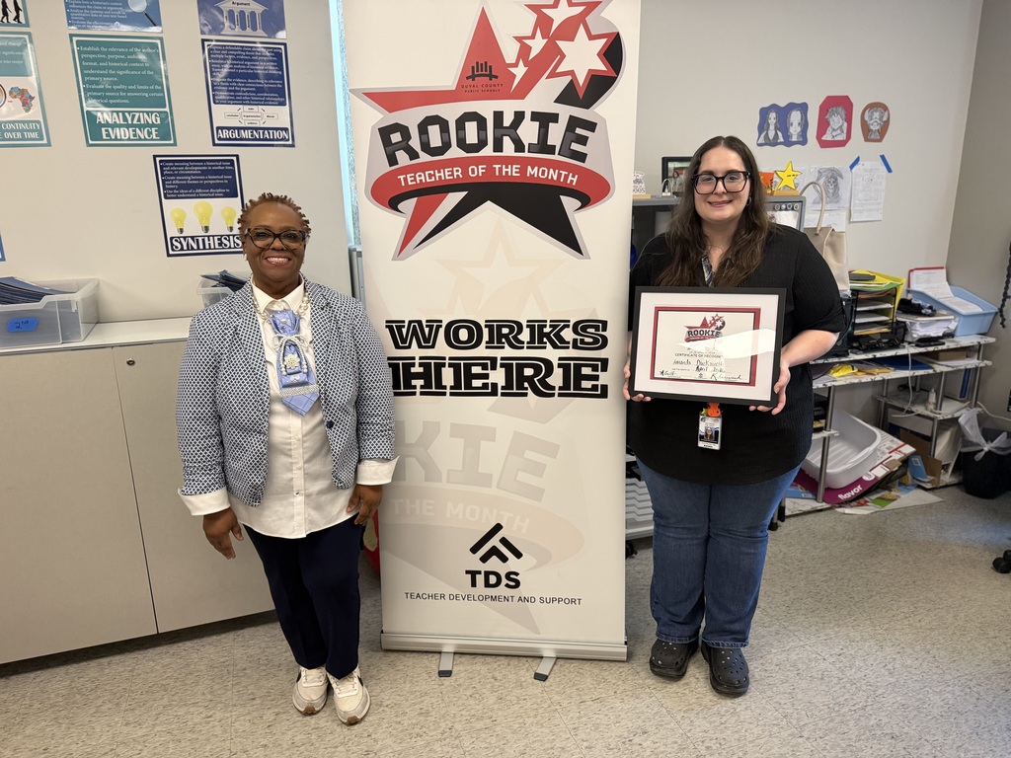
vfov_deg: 56.8
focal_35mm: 24
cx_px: 506
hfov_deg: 71.6
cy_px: 379
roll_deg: +0.9
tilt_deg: -14.8
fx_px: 701
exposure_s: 1/60
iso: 250
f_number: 1.78
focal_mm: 6.76
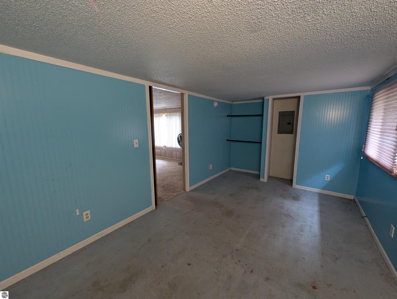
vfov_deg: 90.1
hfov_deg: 106.1
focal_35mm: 13
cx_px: 198
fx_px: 149
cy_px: 150
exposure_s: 1/60
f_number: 2.2
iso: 381
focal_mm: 1.95
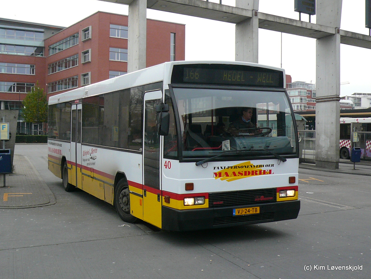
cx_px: 186
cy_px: 140
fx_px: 482
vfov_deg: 32.2
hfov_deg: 42.1
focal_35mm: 45
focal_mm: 4.9
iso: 100
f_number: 2.9
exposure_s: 1/200
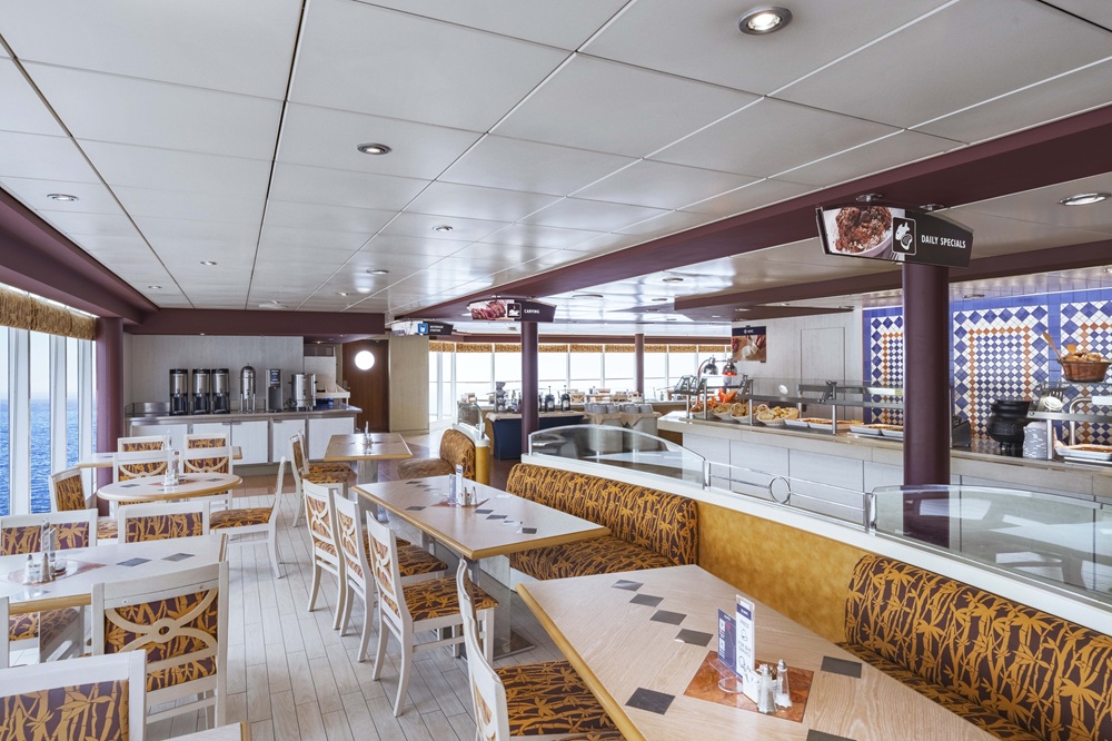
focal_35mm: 21
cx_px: 556
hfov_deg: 81.2
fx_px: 648
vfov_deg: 59.5
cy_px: 370
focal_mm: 21
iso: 200
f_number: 11
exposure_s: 1/125
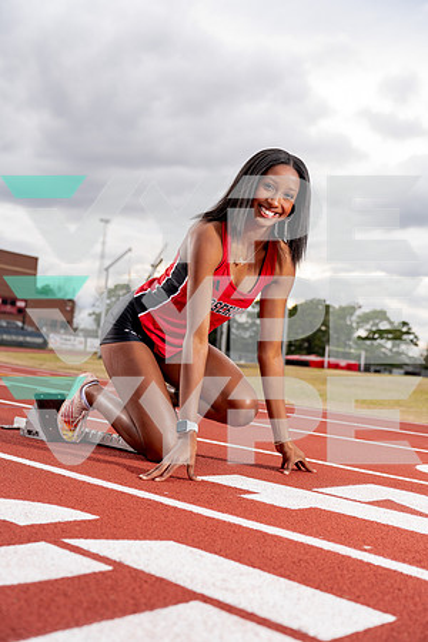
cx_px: 214
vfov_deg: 45.4
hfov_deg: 31.2
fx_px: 767
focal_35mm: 43
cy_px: 321
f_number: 4
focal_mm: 43
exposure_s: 1/250
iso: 100
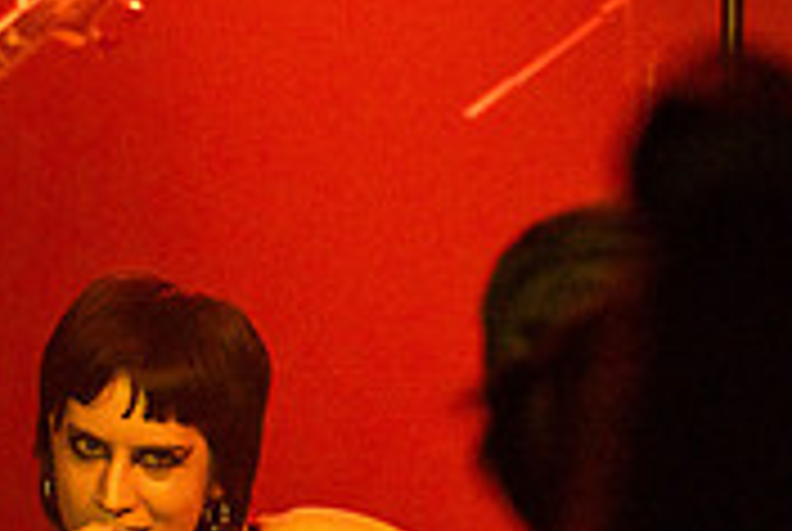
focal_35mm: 741
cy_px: 829
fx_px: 16329
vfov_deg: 1.9
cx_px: 527
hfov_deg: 2.8
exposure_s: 1/320
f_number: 2.8
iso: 3200
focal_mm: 180
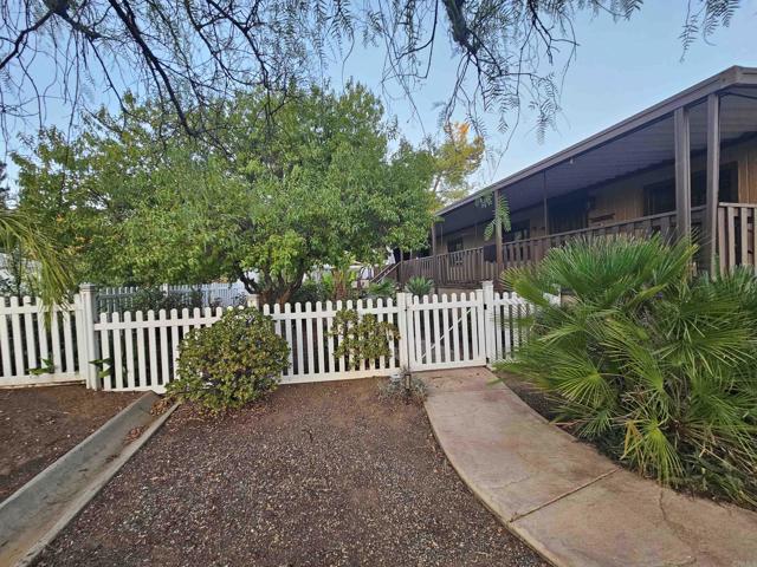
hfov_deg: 106.2
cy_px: 284
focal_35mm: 13
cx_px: 378
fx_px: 284
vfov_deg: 89.9
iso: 80
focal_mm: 2.2
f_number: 2.2
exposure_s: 1/60
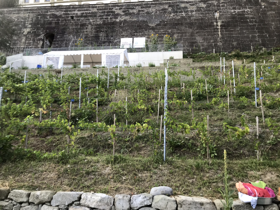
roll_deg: +2.3
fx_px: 226
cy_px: 105
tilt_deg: +9.6
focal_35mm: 28
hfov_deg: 63.4
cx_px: 140
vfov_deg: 49.7
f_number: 1.8
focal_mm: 3.99
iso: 25
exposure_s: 1/89
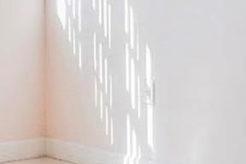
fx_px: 1025
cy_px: -85
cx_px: 55
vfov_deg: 8.9
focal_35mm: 150
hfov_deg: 13.6
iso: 200
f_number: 8
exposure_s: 1/40
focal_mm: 18
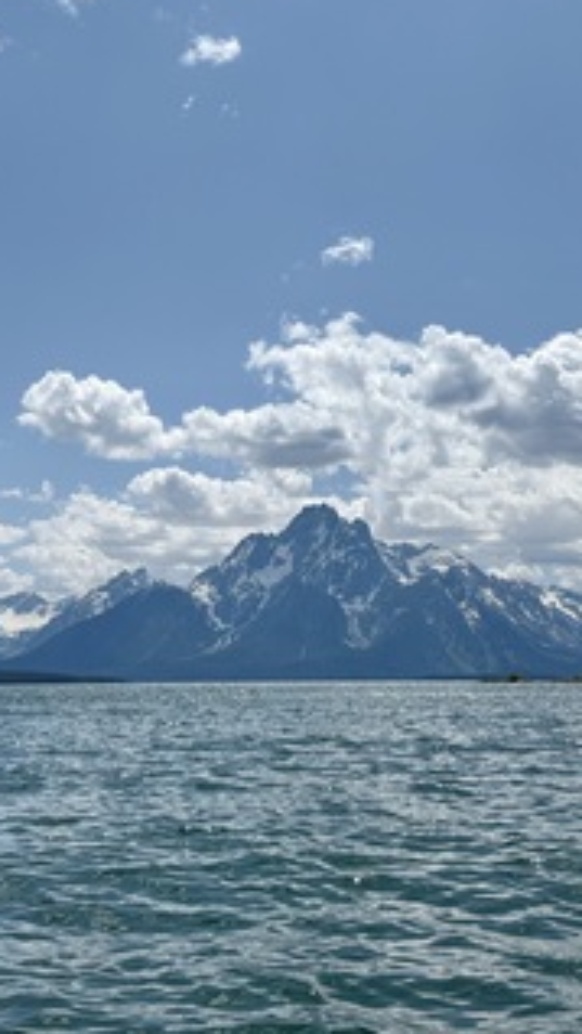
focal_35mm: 46
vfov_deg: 44.6
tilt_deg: +8.0
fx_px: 1261
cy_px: 537
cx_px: 267
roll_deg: +0.0
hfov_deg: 26.0
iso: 64
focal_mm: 6.76
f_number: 1.78
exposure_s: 1/14286
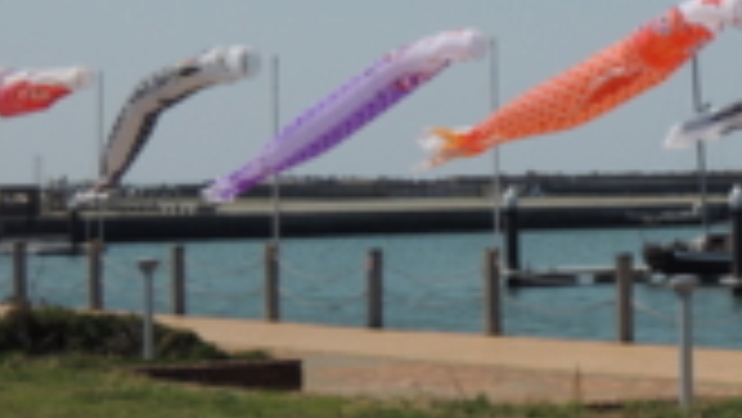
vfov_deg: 8.4
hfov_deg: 14.5
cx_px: 787
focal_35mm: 145
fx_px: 2854
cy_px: 108
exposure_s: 1/1250
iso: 100
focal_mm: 9.9
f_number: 4
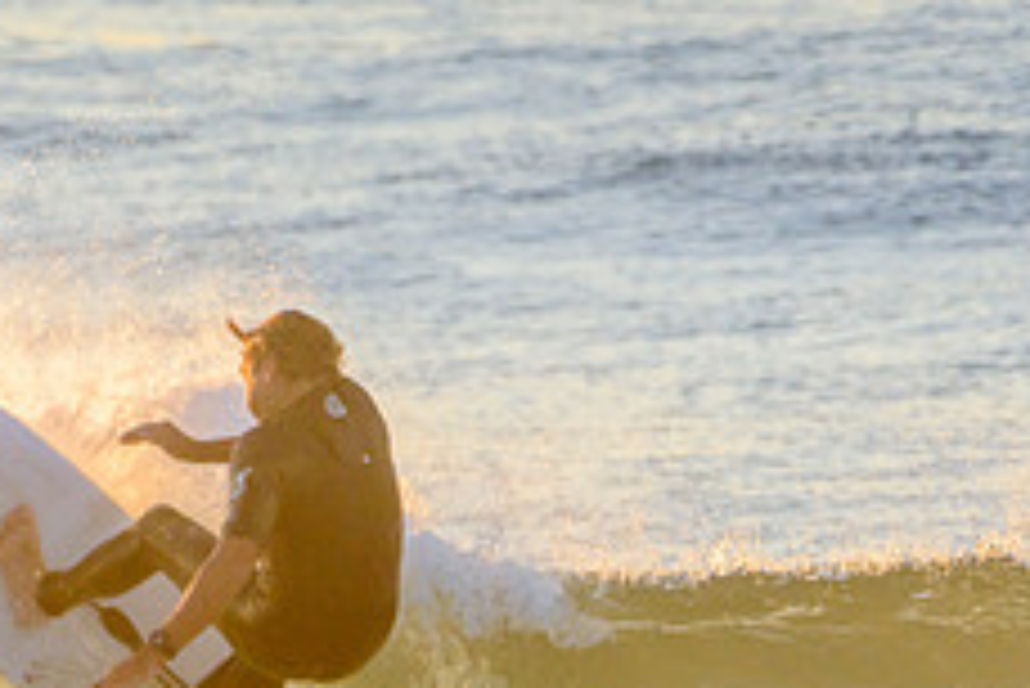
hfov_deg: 1.1
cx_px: 193
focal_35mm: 1896
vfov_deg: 0.7
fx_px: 54279
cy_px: 726
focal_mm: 500
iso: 560
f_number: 5.6
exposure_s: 1/1000
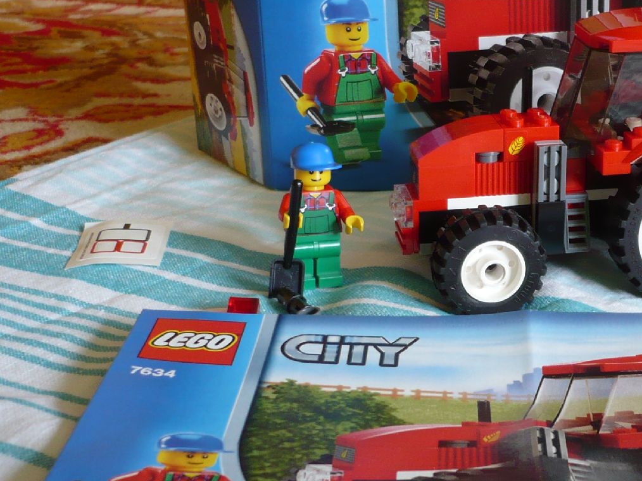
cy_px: 220
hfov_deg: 27.8
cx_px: 533
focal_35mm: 68
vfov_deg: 21.6
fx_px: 1261
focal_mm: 5.8
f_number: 2.8
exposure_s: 1/30
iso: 100
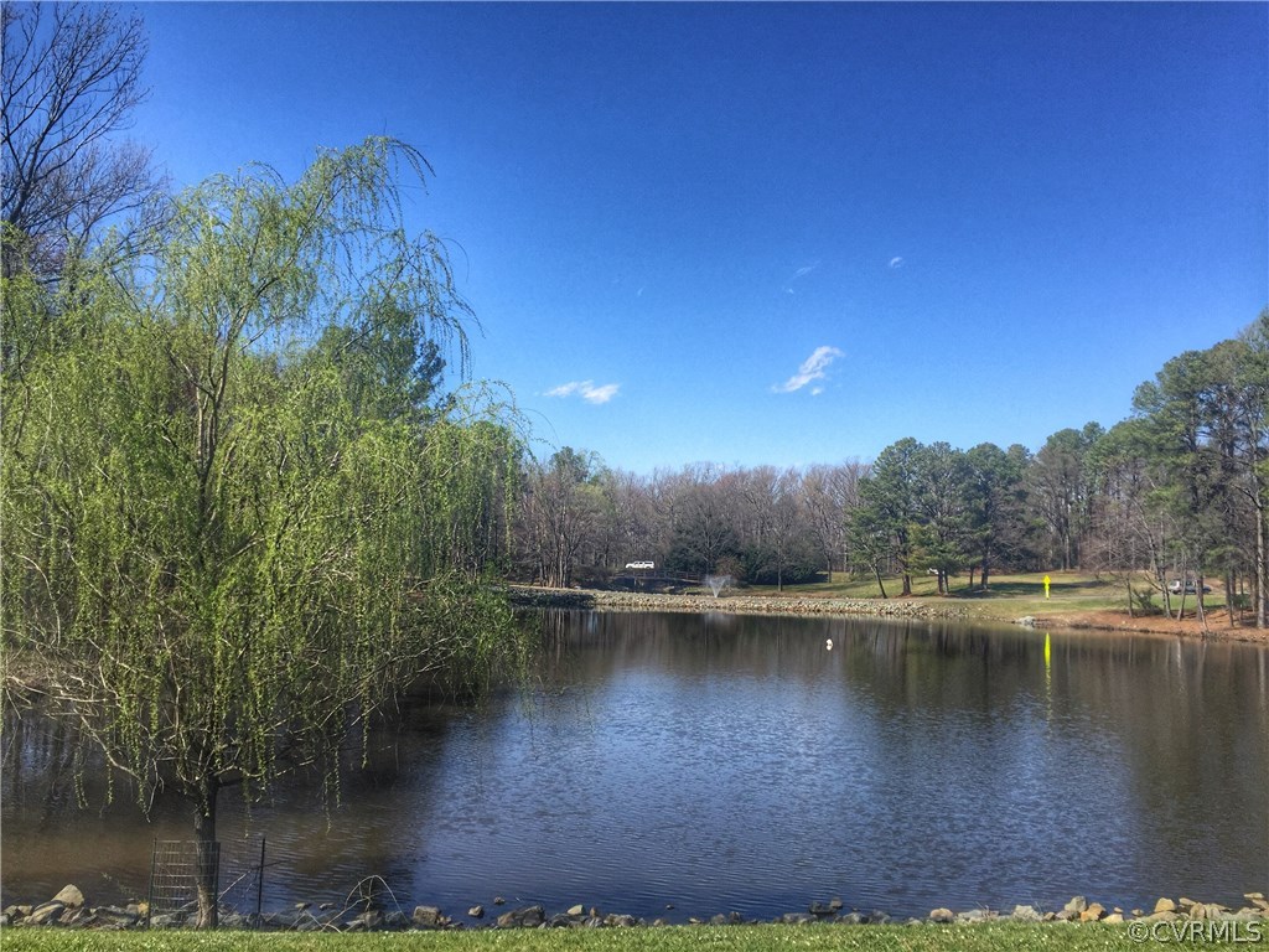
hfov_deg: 61.7
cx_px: 634
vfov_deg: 48.2
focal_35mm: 29
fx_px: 1063
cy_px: 476
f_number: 2.2
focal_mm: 4.15
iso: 32
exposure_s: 1/1412
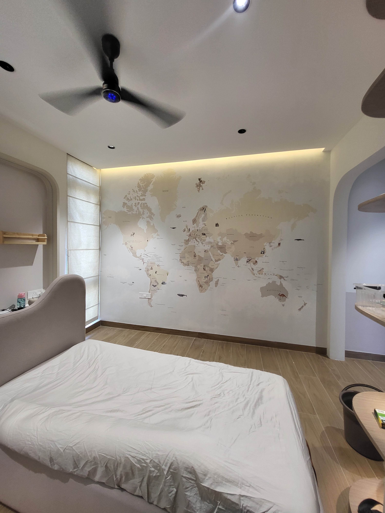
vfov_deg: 106.2
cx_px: 192
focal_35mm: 13
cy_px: 256
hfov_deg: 89.9
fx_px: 193
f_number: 2.2
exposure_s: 1/50
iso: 100
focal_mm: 1.74
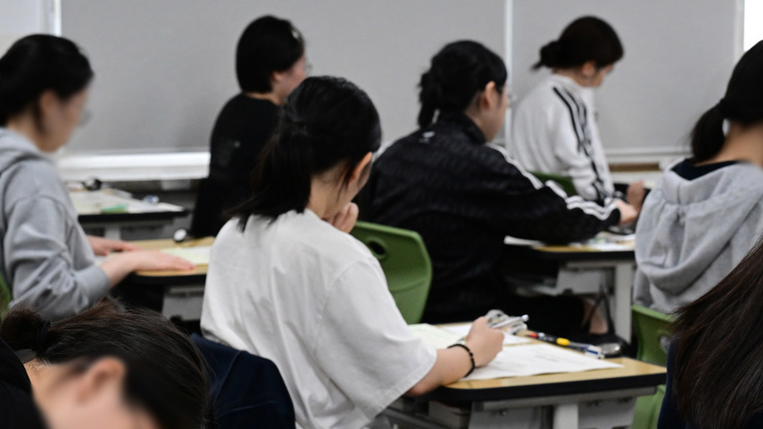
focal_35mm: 120
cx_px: 510
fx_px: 2428
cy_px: 344
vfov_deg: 10.1
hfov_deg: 17.8
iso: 3200
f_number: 7.1
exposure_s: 1/200
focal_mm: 70
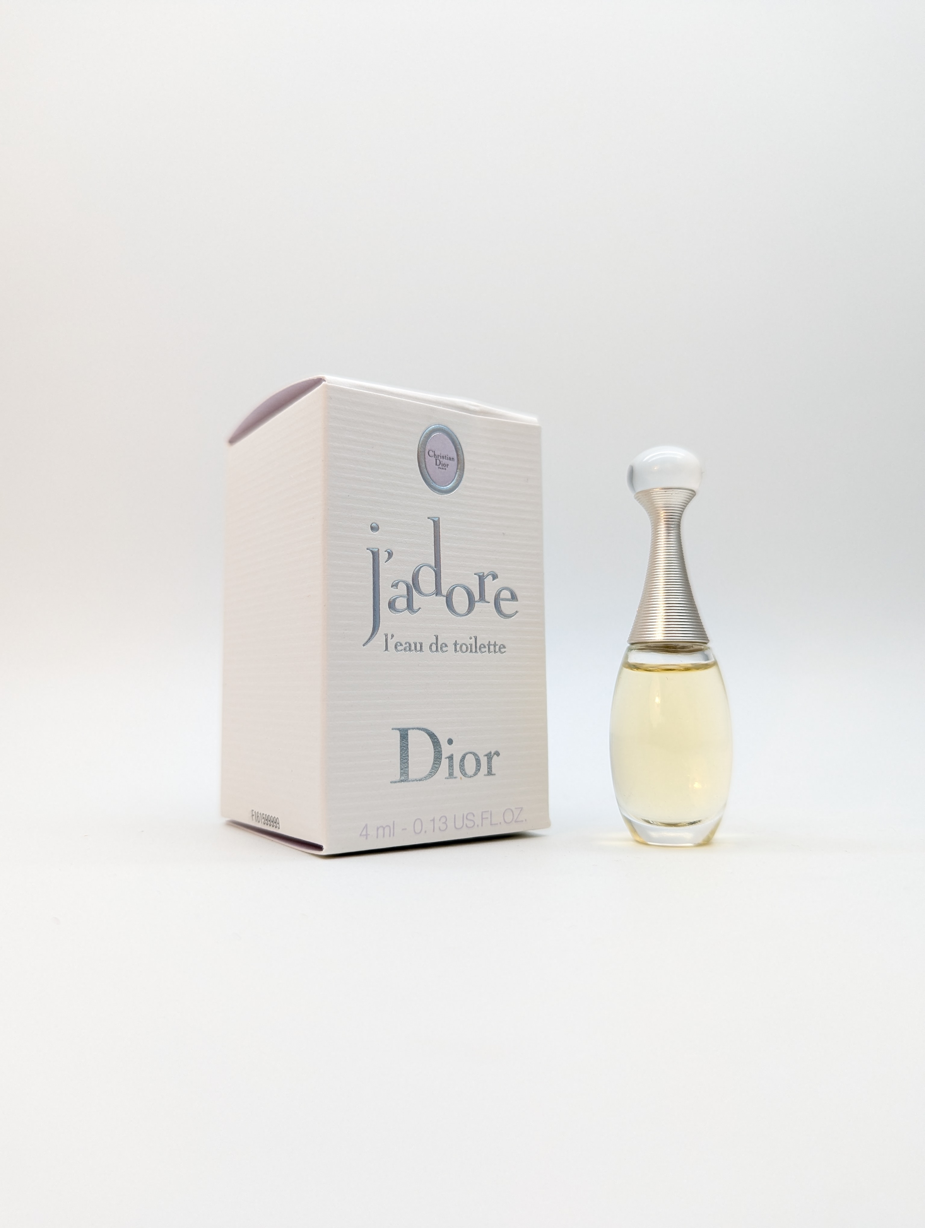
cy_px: 614
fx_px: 853
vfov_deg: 71.5
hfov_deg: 56.9
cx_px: 462
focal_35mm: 24
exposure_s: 1/254
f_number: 1.85
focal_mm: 6.81
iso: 67
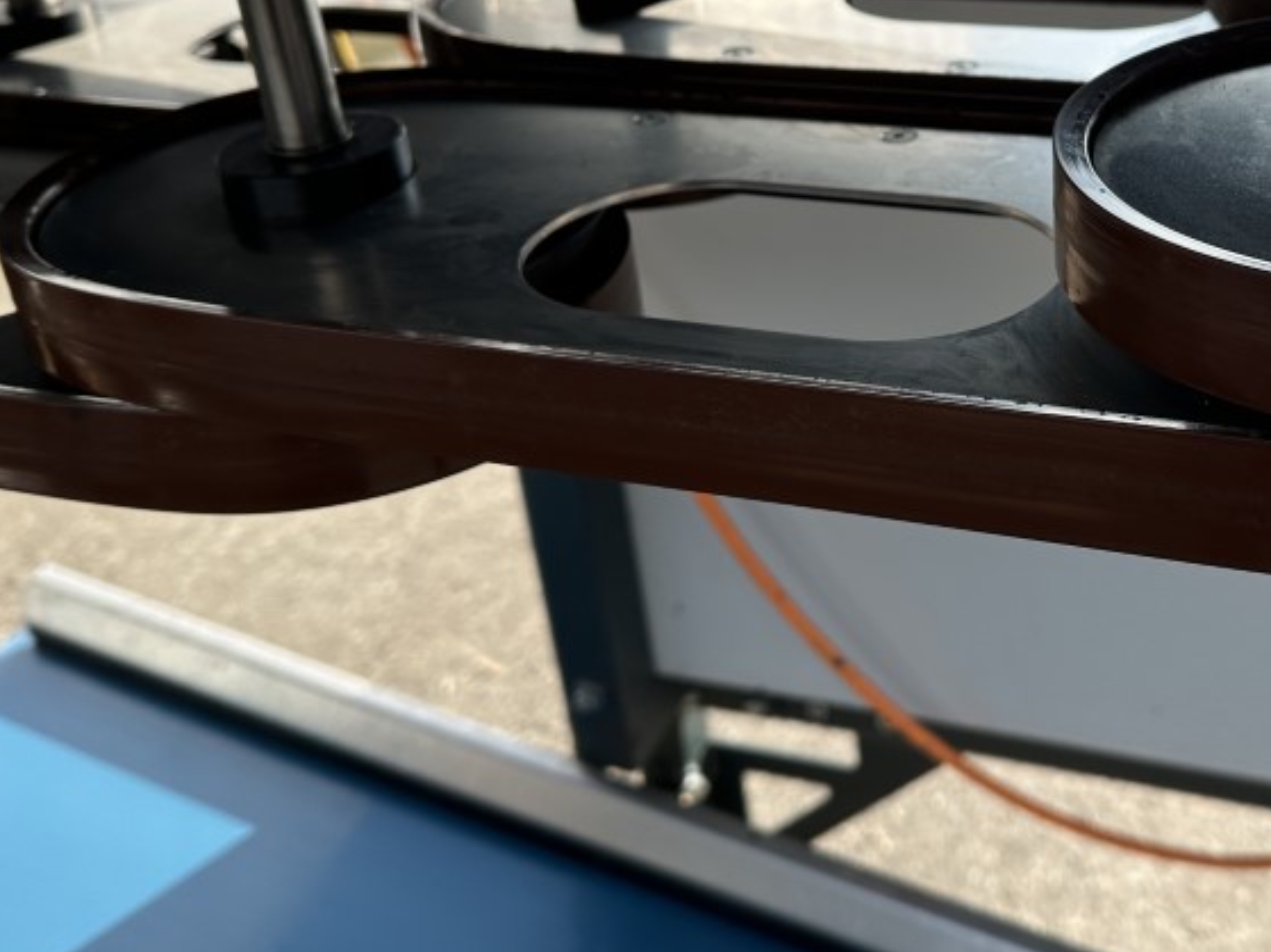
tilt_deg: -25.3
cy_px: 250
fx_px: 1615
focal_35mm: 44
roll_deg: +3.1
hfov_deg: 41.8
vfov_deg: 32.3
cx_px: 937
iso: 80
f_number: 1.78
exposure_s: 1/1639
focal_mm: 6.86
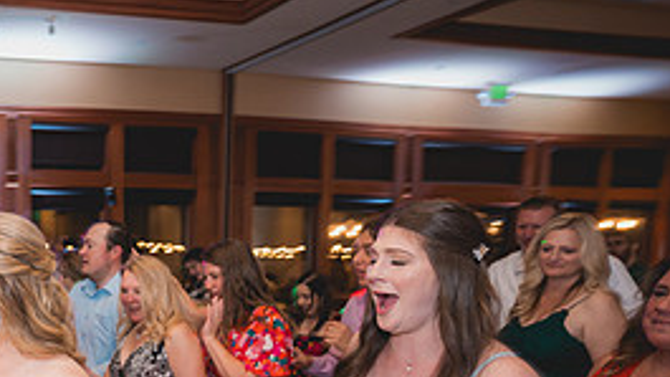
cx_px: -40
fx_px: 693
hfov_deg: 42.4
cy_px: 361
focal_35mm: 39
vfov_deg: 28.8
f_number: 2.8
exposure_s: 1/20
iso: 1000
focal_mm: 17
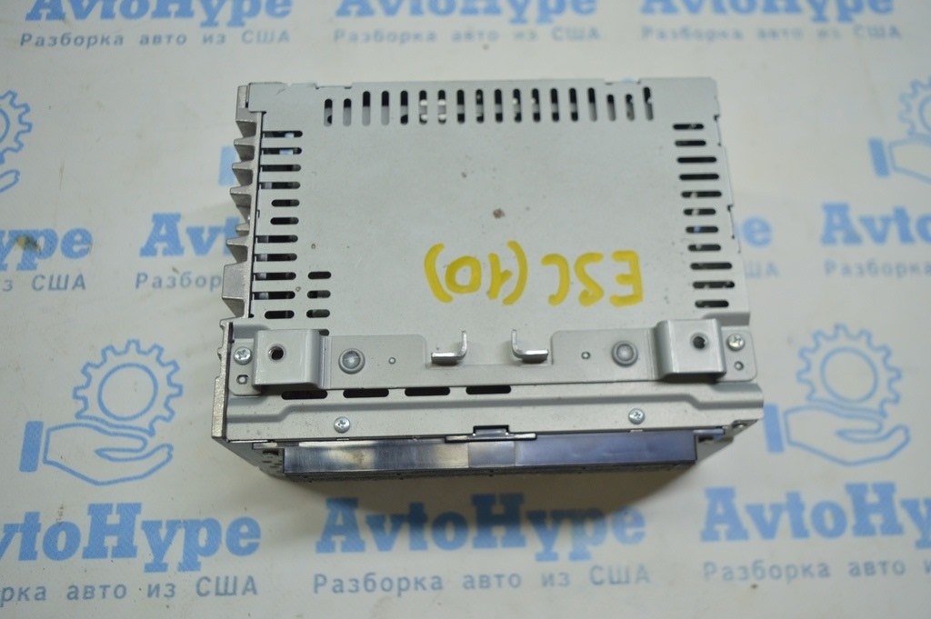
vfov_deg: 39.9
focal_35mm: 33
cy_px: 310
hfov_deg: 57.3
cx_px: 466
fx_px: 853
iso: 400
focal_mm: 22
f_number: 3.8
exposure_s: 1/100
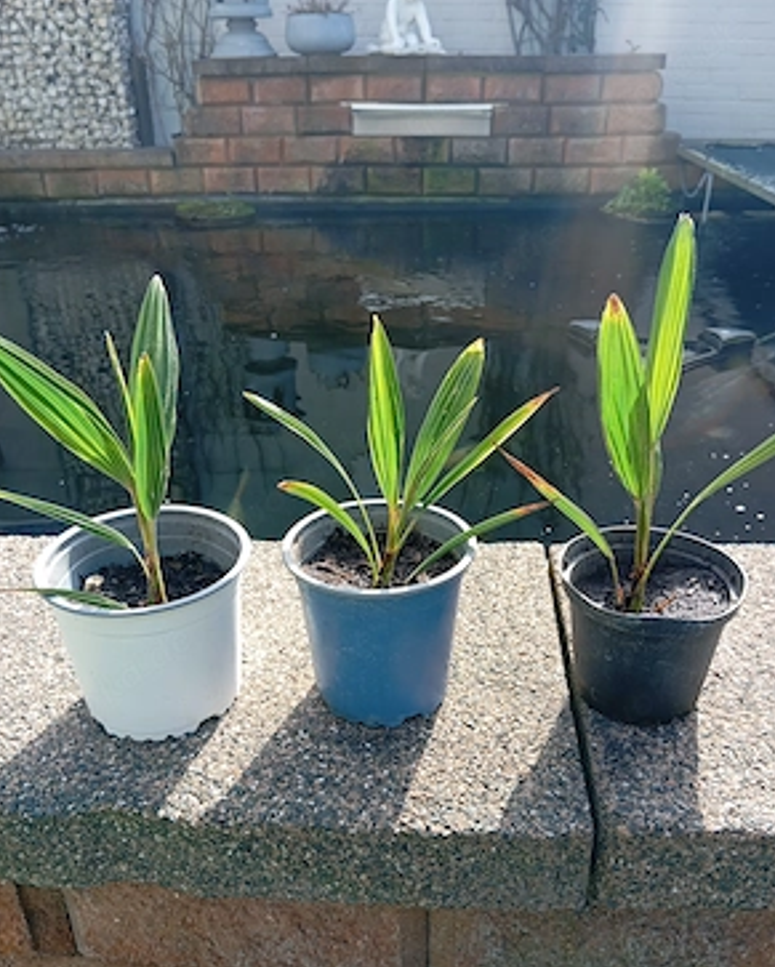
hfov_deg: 48.6
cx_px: 394
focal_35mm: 30
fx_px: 859
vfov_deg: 58.7
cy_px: 522
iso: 113
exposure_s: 1/146
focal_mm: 4.22
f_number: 1.8
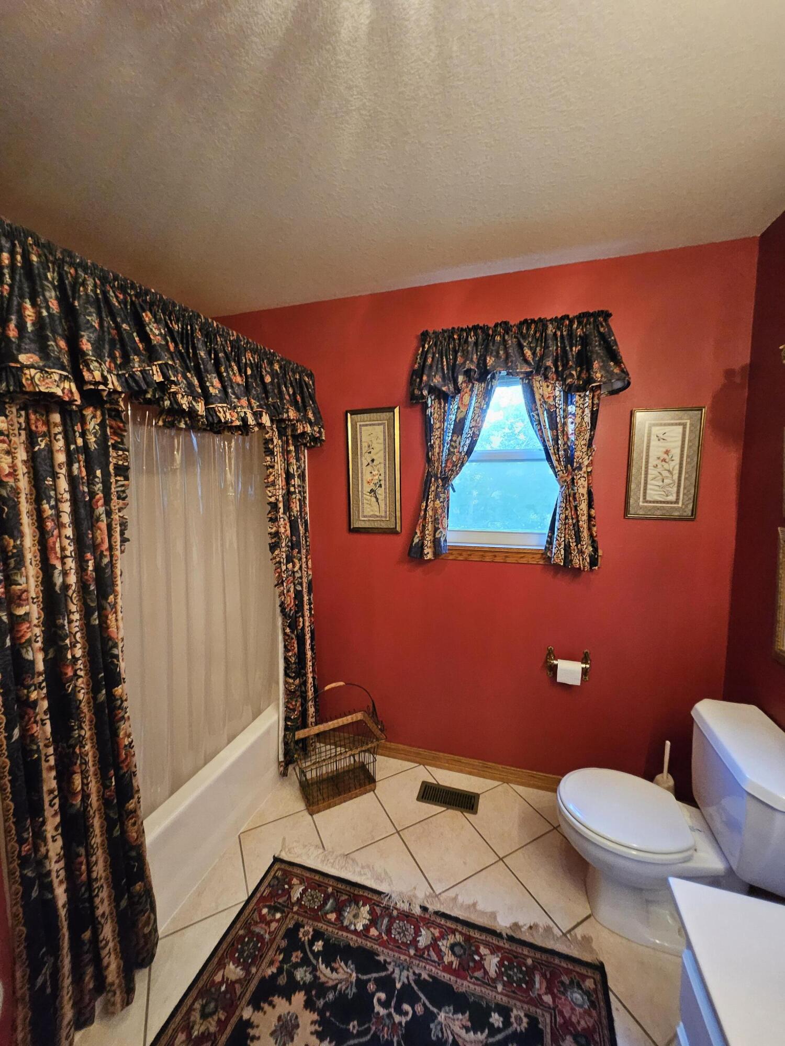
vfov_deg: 106.2
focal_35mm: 13
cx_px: 392
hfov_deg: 89.9
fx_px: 393
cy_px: 523
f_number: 2.2
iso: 500
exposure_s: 1/30
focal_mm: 1.74
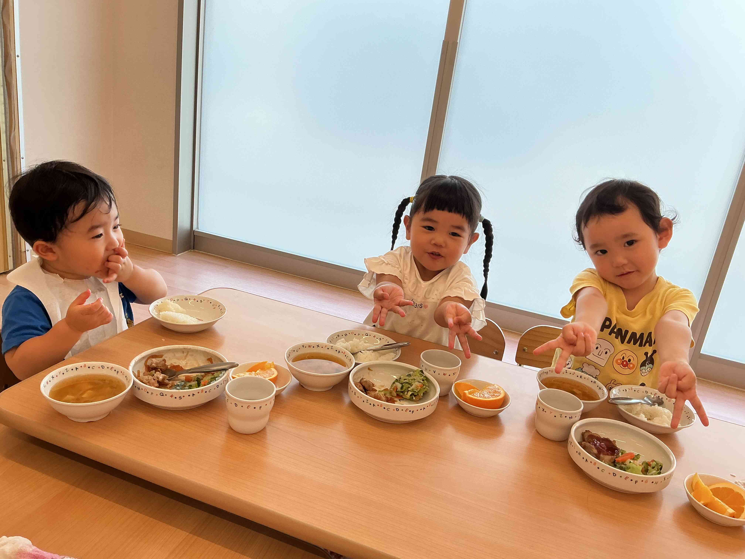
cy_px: 280
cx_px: 372
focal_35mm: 29
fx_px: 624
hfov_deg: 61.7
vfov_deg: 48.2
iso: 25
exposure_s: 1/259
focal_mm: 3
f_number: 1.8
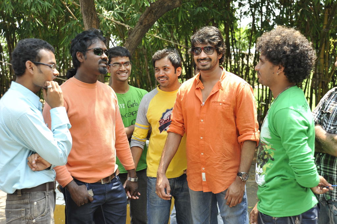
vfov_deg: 25.9
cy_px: 112
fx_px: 486
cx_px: 168
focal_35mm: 52
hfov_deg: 38.2
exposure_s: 1/160
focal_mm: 52
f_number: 5
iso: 250
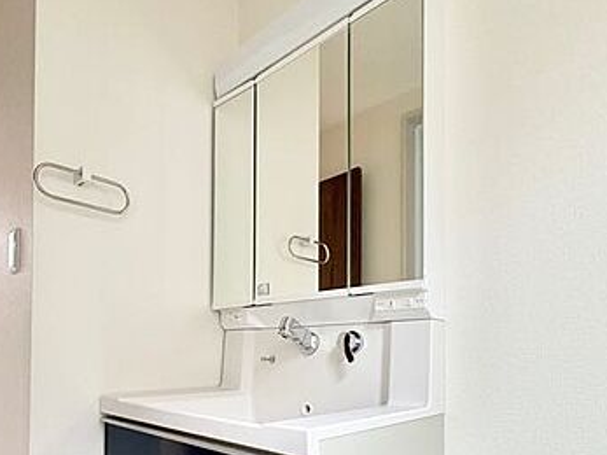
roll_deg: +0.0
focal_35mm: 25
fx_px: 438
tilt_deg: +1.1
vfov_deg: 52.3
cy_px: 346
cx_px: 266
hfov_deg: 69.1
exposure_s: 1/60
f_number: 2.2
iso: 320
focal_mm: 2.22
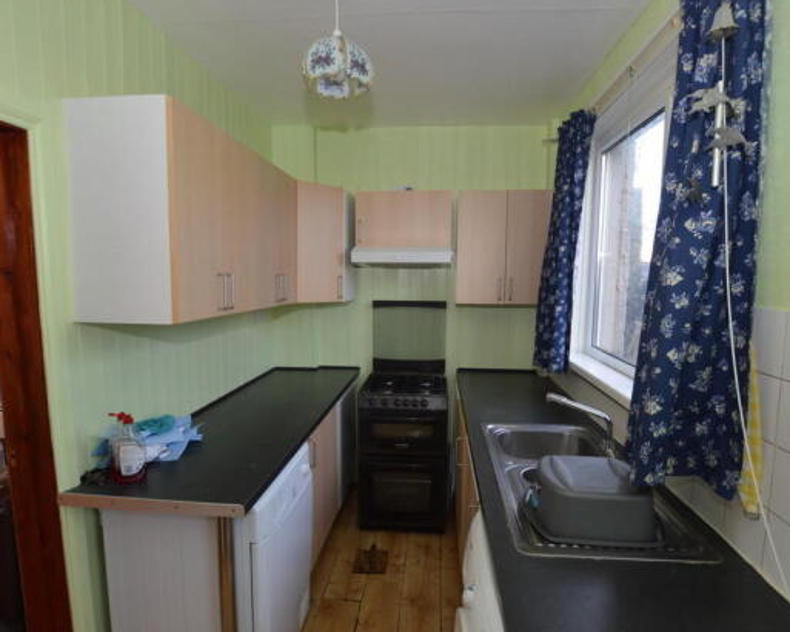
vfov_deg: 73.7
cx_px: 394
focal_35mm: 18
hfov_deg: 86.4
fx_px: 421
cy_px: 328
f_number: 5
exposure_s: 1/100
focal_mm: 10
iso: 400
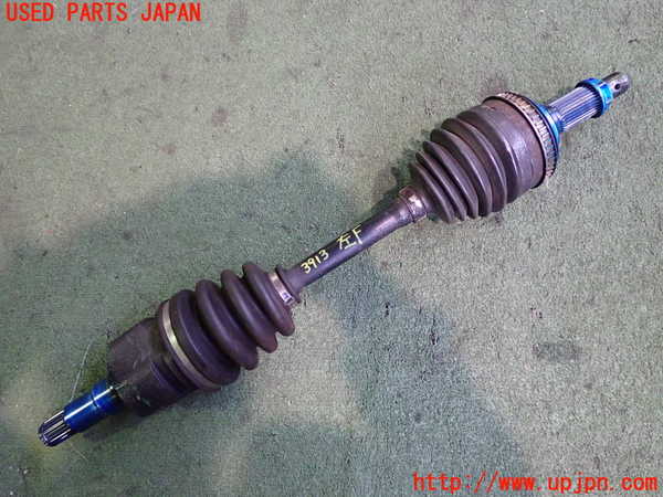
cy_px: 248
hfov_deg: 60.0
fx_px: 575
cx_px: 332
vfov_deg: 46.8
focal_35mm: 30
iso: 500
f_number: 2.3
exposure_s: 1/30
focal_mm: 5.4
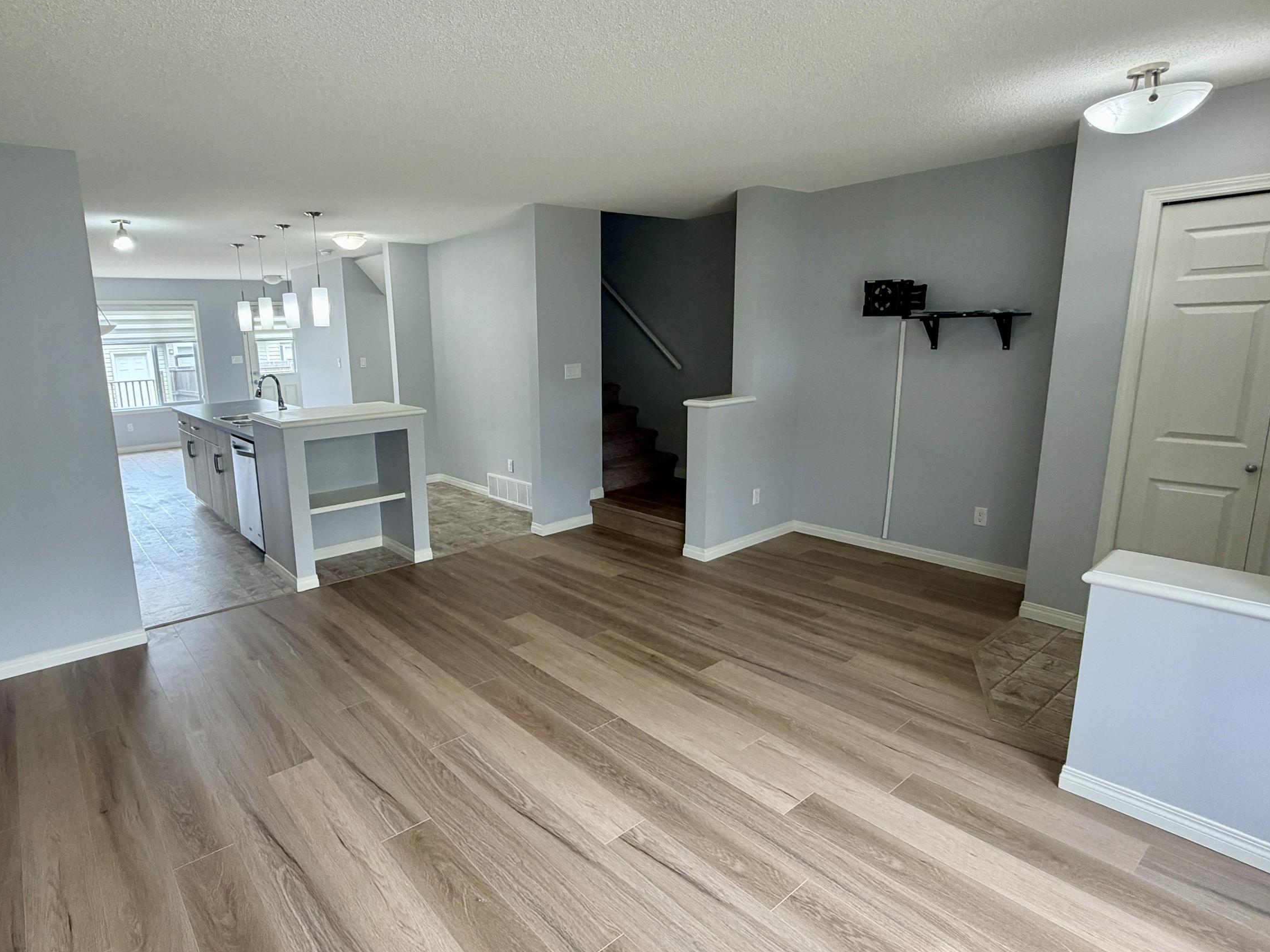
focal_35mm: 19
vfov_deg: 68.7
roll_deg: +1.7
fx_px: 697
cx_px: 518
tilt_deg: -11.1
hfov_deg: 83.8
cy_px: 463
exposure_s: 1/120
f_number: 2.2
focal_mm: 2.22
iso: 160
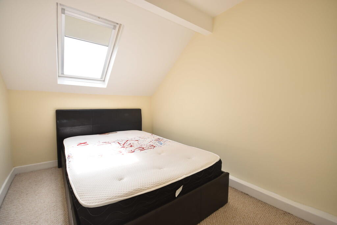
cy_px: 112
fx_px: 140
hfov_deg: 100.4
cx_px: 168
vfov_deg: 77.3
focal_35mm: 15
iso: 100
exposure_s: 1/100
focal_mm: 10
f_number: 4
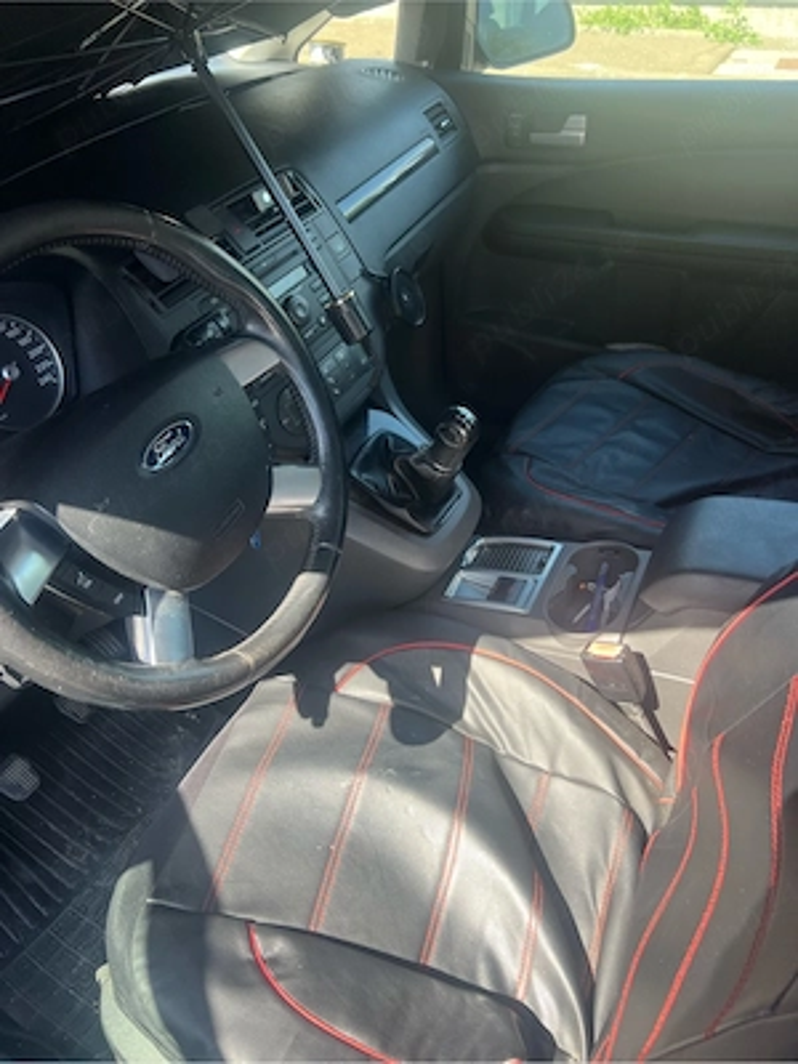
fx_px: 799
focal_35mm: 26
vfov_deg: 67.3
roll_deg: +3.9
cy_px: 532
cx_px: 399
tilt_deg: -40.2
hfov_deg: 53.1
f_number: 1.5
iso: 40
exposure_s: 1/251
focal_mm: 5.7
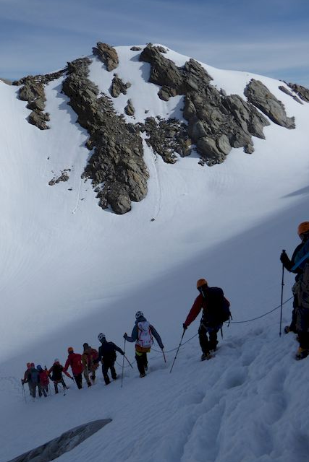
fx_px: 335
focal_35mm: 26
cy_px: 226
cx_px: 146
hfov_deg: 49.6
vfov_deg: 69.4
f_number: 3.5
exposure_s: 1/2000
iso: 80
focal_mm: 4.3
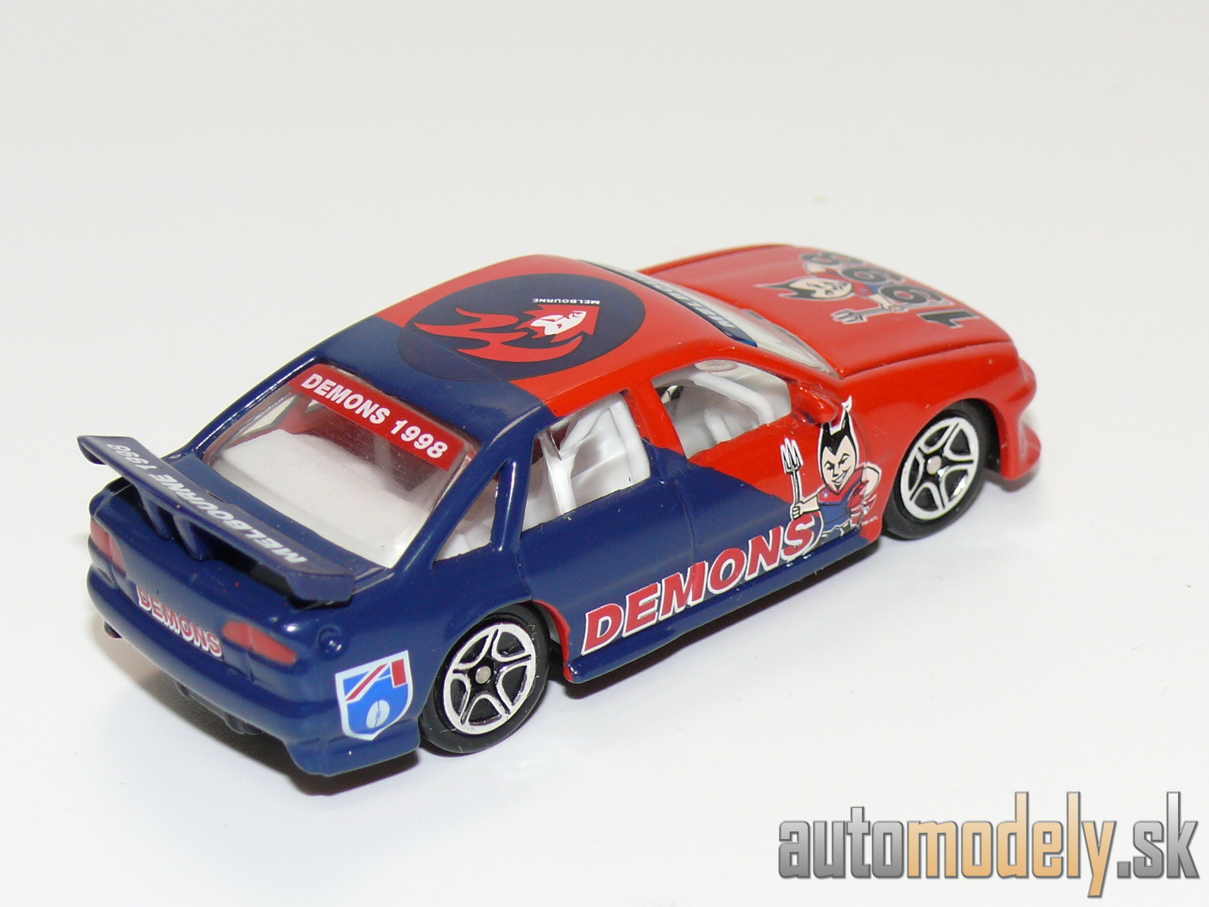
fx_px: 3597
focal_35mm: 103
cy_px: 454
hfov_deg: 19.1
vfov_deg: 14.4
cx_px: 604
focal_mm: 13.4
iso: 100
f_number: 4
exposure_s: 1/30
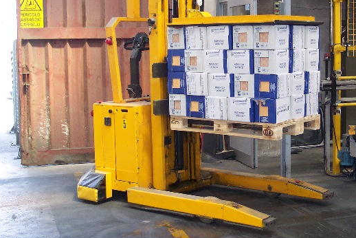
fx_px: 604
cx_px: 249
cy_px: 83
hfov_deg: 32.5
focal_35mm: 61
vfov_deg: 22.2
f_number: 2.8
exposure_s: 1/90
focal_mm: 8
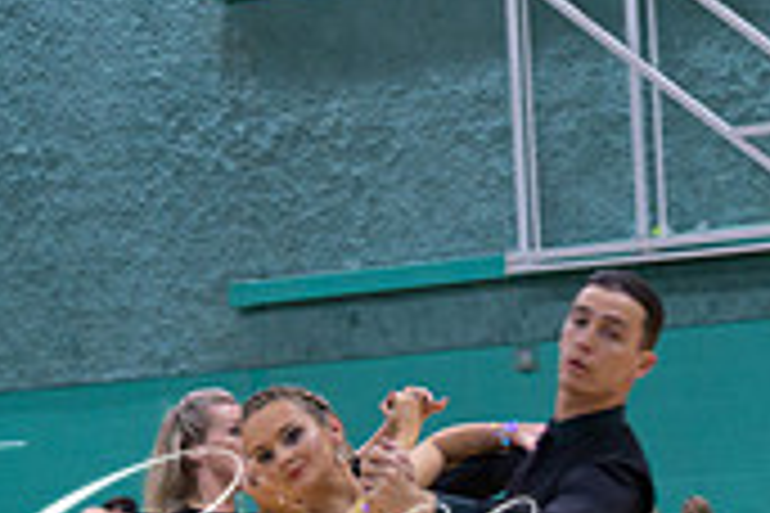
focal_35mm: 316
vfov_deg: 4.3
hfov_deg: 6.5
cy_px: 781
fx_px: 6758
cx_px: 603
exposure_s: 1/100
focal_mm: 62
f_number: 4
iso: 640
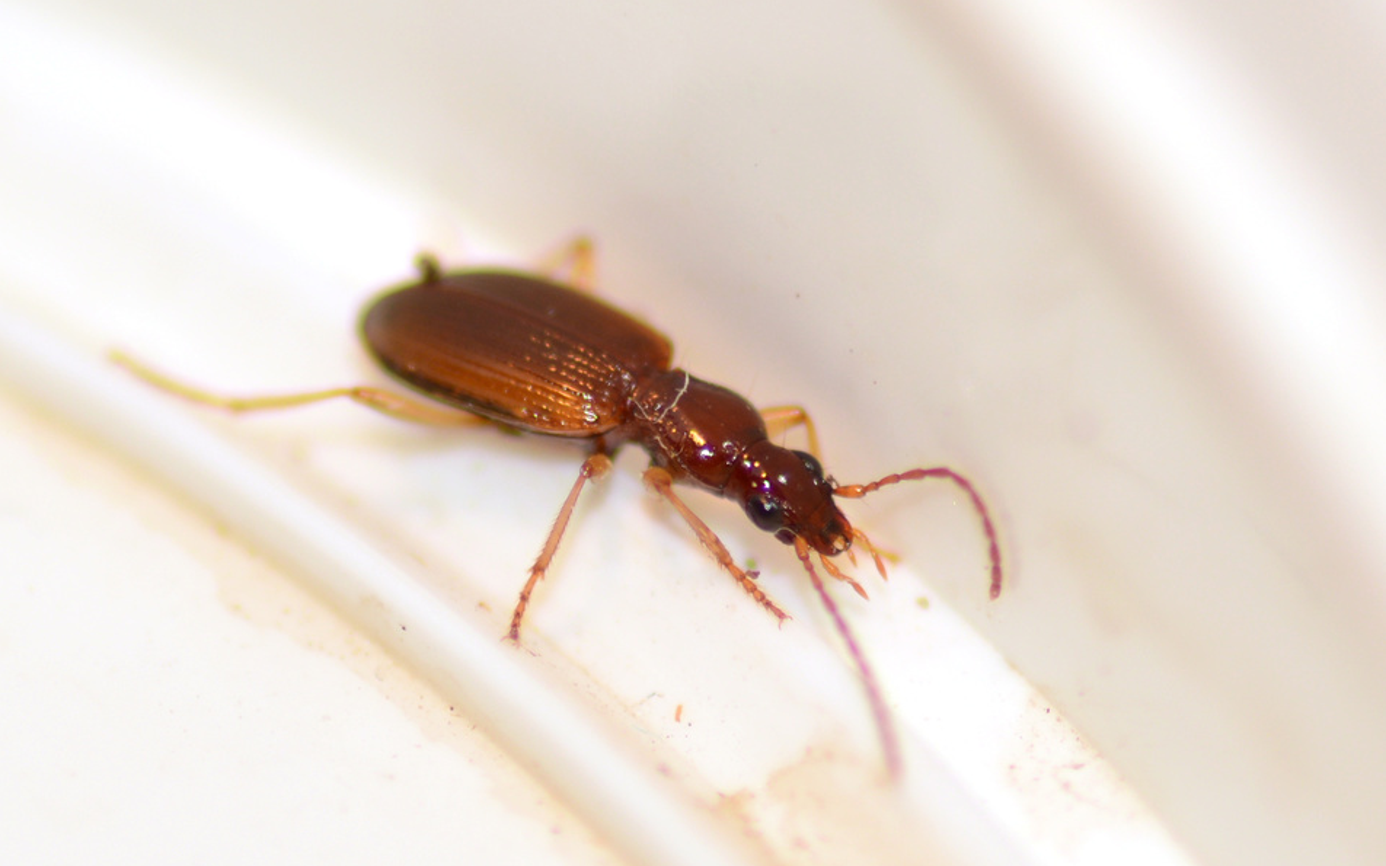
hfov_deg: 13.6
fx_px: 5817
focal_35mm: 154
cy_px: 460
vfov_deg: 8.5
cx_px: 695
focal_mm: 100
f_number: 4.5
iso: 100
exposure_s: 1/200
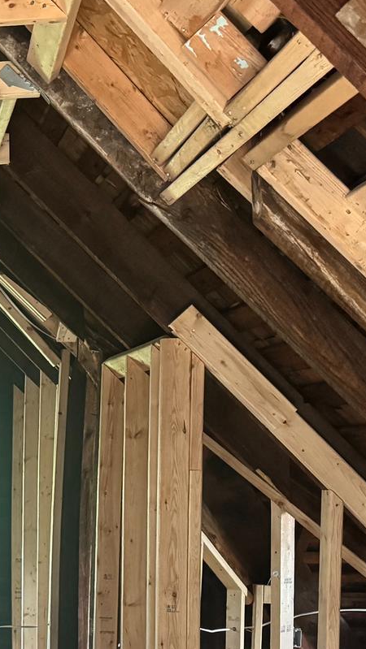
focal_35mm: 67
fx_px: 1155
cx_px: -285
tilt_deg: -2.8
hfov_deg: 15.5
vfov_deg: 30.6
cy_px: 529
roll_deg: -0.2
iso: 800
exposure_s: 1/55
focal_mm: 6.76
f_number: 1.78
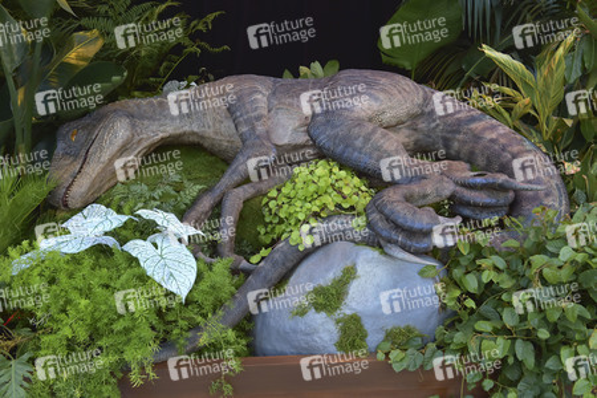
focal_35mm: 38
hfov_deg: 50.7
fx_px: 630
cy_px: 199
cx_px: 298
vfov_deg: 35.1
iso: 320
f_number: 6.3
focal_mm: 38
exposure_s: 1/320
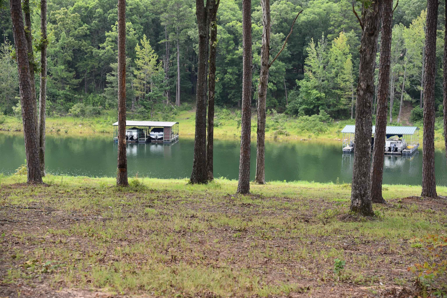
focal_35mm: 92
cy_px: 149
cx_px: 224
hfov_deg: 22.1
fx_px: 1143
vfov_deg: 14.9
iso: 400
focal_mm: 92
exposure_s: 1/400
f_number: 5.6
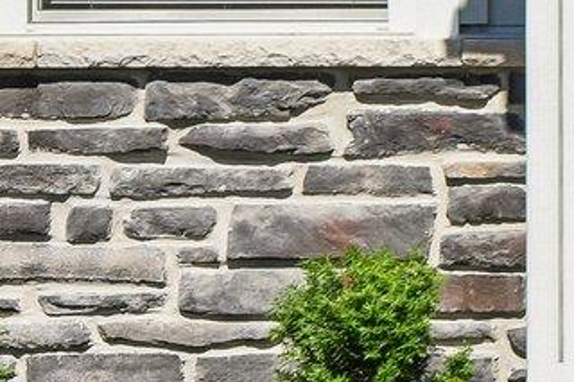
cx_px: 1148
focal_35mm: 192
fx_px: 3060
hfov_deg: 9.9
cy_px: -116
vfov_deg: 7.1
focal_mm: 20
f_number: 8
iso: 400
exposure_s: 1/800
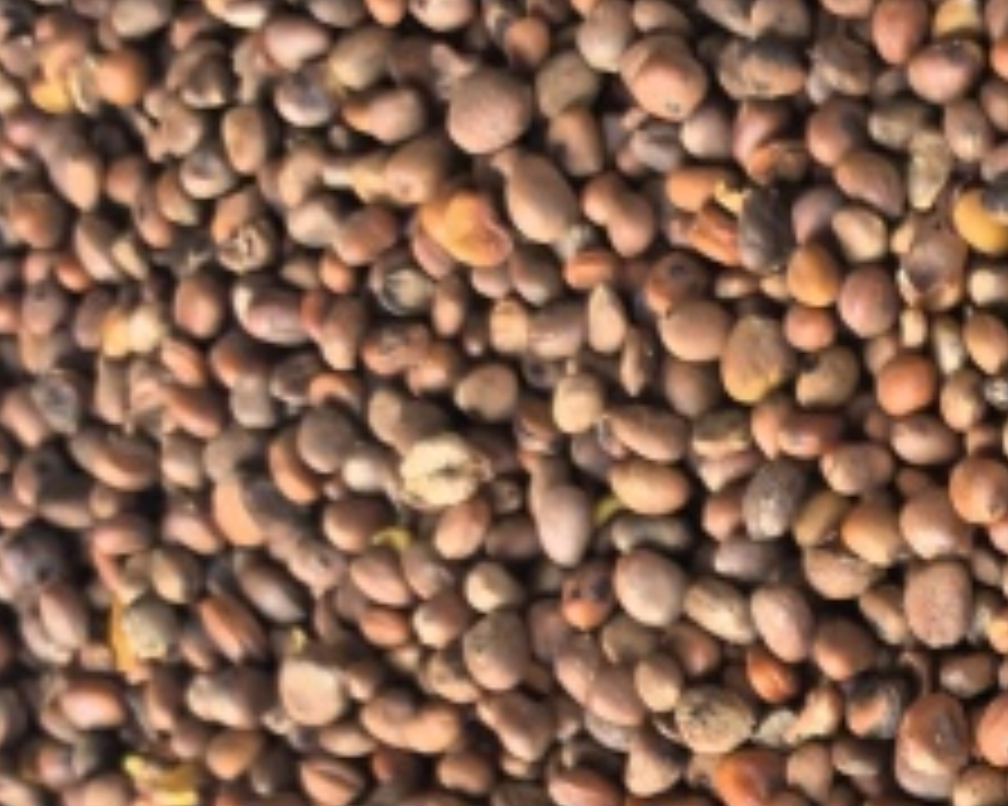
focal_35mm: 94
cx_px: 1508
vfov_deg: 14.8
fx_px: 2803
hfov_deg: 18.2
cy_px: 1337
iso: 125
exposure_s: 1/100
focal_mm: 5.75
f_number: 2
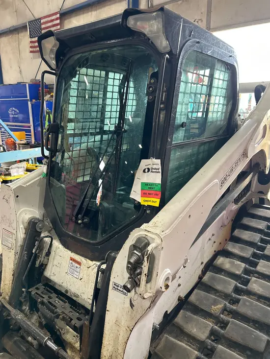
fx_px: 270
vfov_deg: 67.3
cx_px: 135
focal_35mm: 26
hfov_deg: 53.1
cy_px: 180
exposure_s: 1/76
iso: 125
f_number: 1.5
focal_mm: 5.7
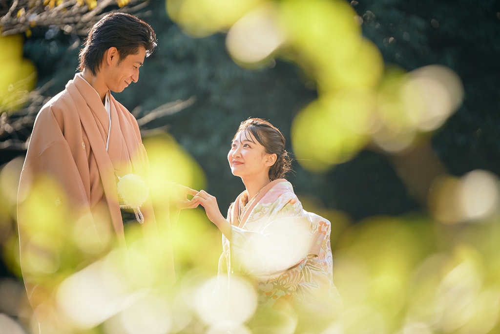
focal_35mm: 140
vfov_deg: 9.8
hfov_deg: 14.6
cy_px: 167
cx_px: 250
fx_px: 1945
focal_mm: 140
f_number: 2.8
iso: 100
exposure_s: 1/1250
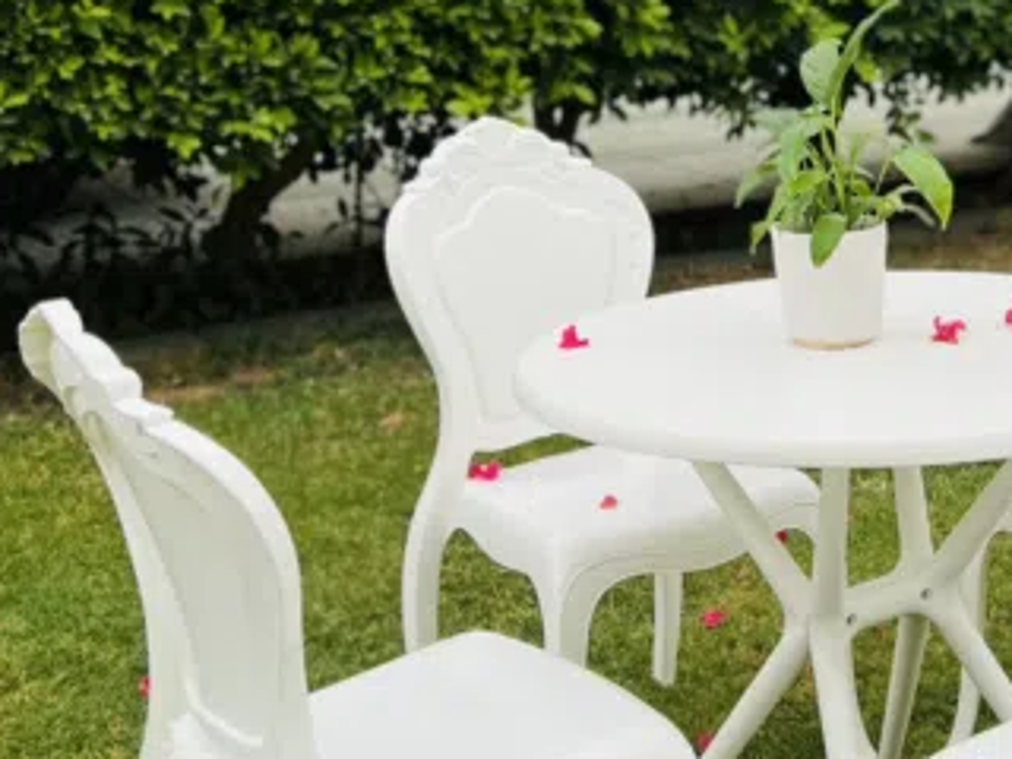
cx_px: 844
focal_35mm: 52
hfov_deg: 35.3
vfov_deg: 28.0
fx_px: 1520
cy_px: 411
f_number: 1.5
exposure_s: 1/2299
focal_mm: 5.7
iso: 50
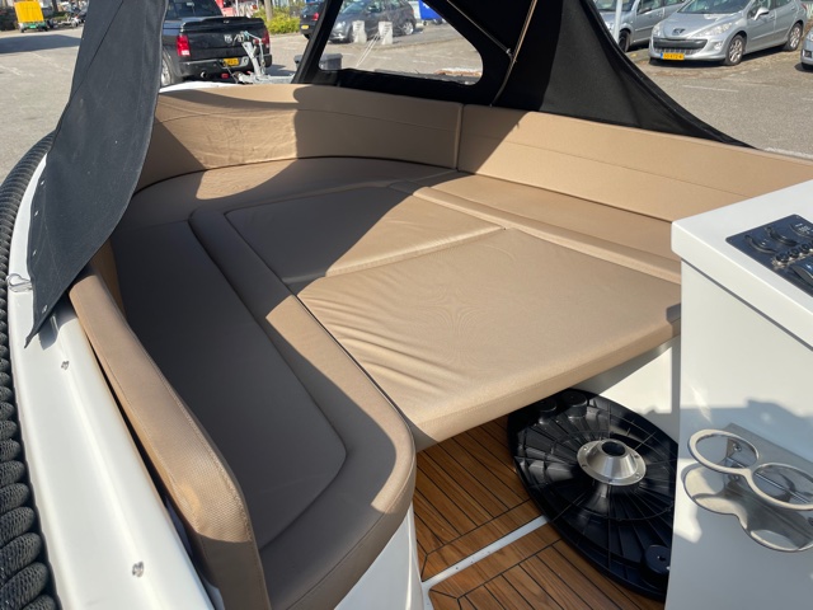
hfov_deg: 67.3
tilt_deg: -28.1
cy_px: 305
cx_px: 406
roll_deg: +3.0
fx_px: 611
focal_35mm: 26
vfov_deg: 53.1
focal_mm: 5.1
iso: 32
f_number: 1.6
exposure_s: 1/2433
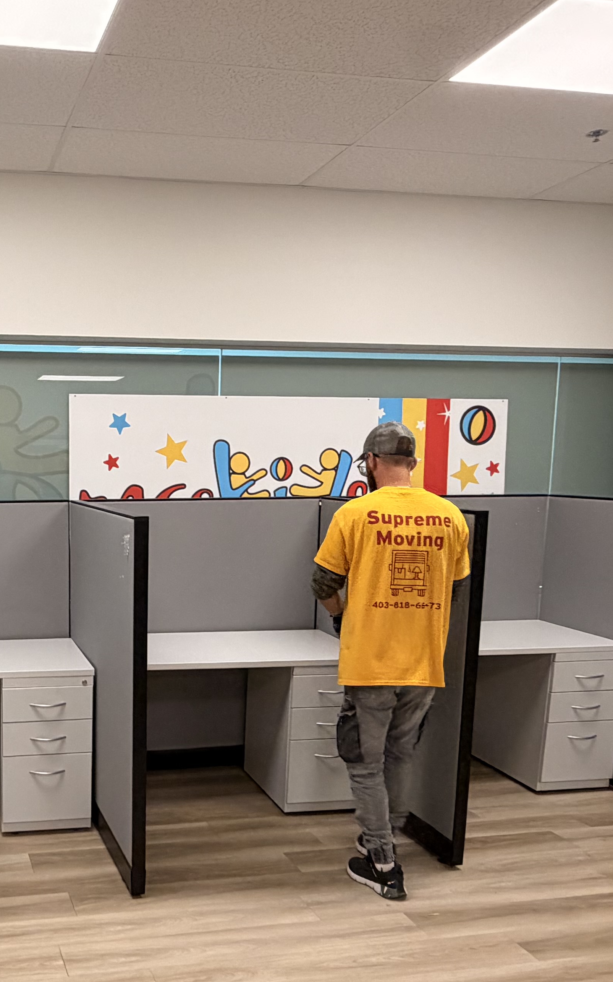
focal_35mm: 33
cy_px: 591
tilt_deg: -6.1
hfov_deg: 36.1
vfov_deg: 57.7
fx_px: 882
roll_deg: +0.6
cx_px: 68
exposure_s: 1/120
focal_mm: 2.22
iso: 250
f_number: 2.2
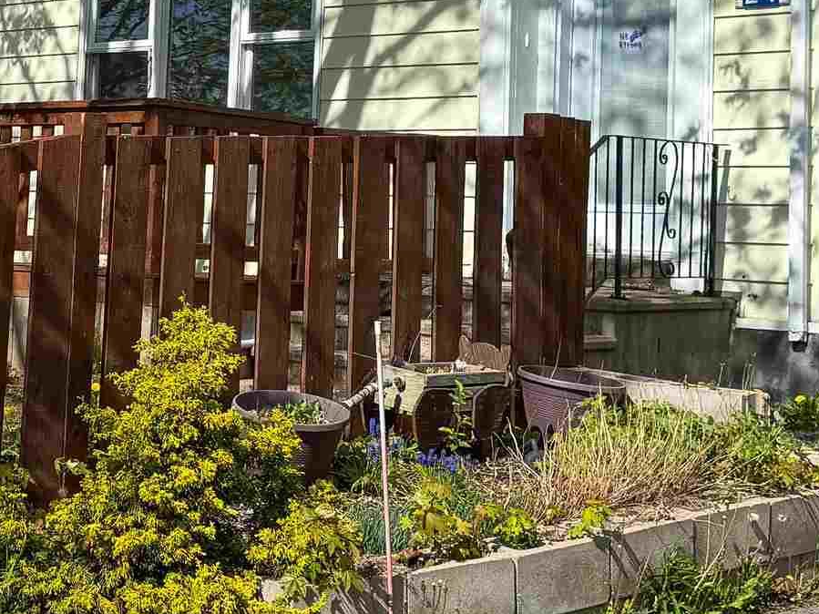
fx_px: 1940
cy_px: 83
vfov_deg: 17.8
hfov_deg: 23.2
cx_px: 87
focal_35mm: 82
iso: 80
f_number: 1.8
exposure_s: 1/5000
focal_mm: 6.76
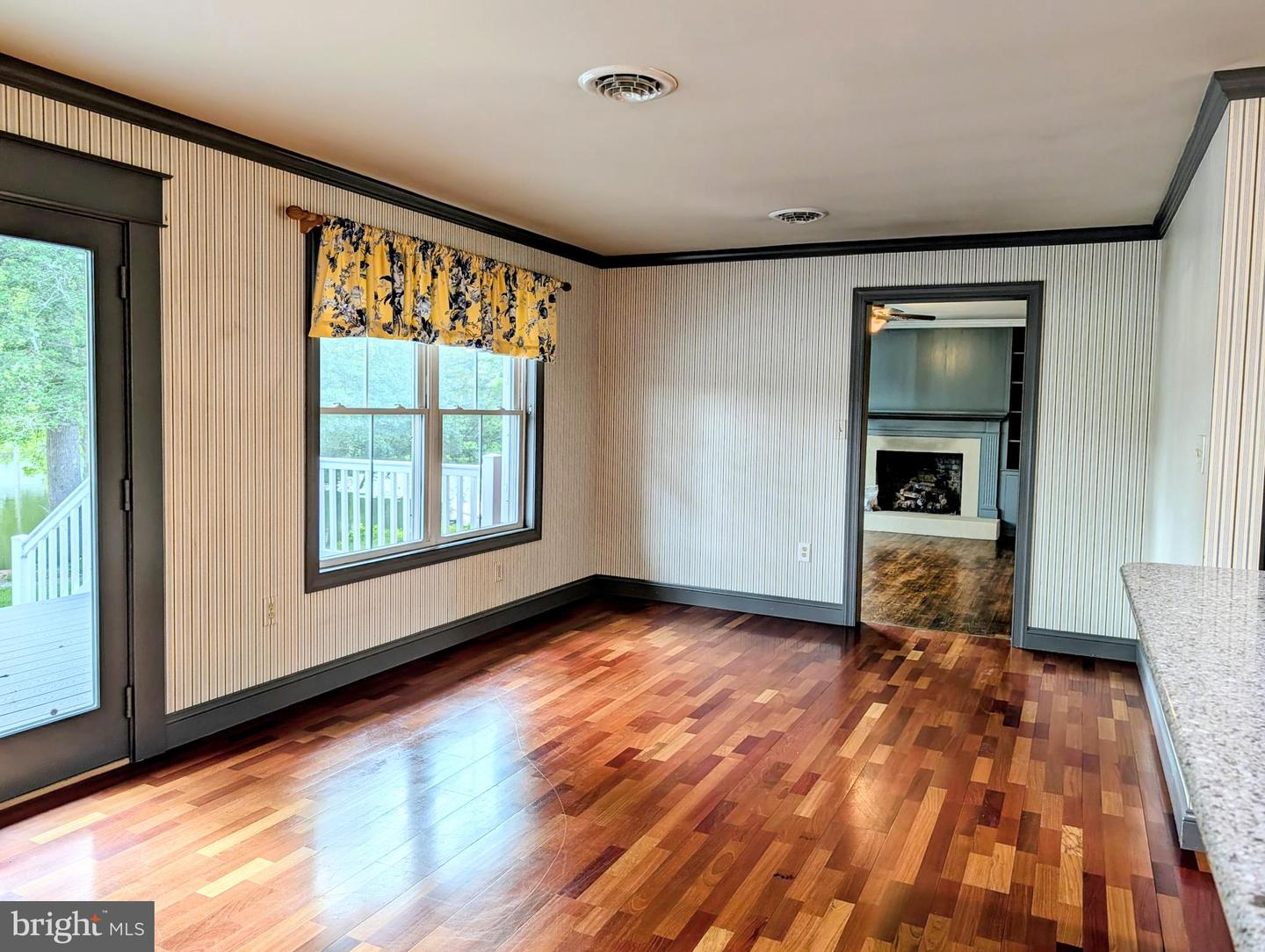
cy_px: 476
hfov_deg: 71.5
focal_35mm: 24
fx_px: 878
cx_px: 632
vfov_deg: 56.9
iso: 18
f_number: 1.68
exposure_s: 1/186
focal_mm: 6.9
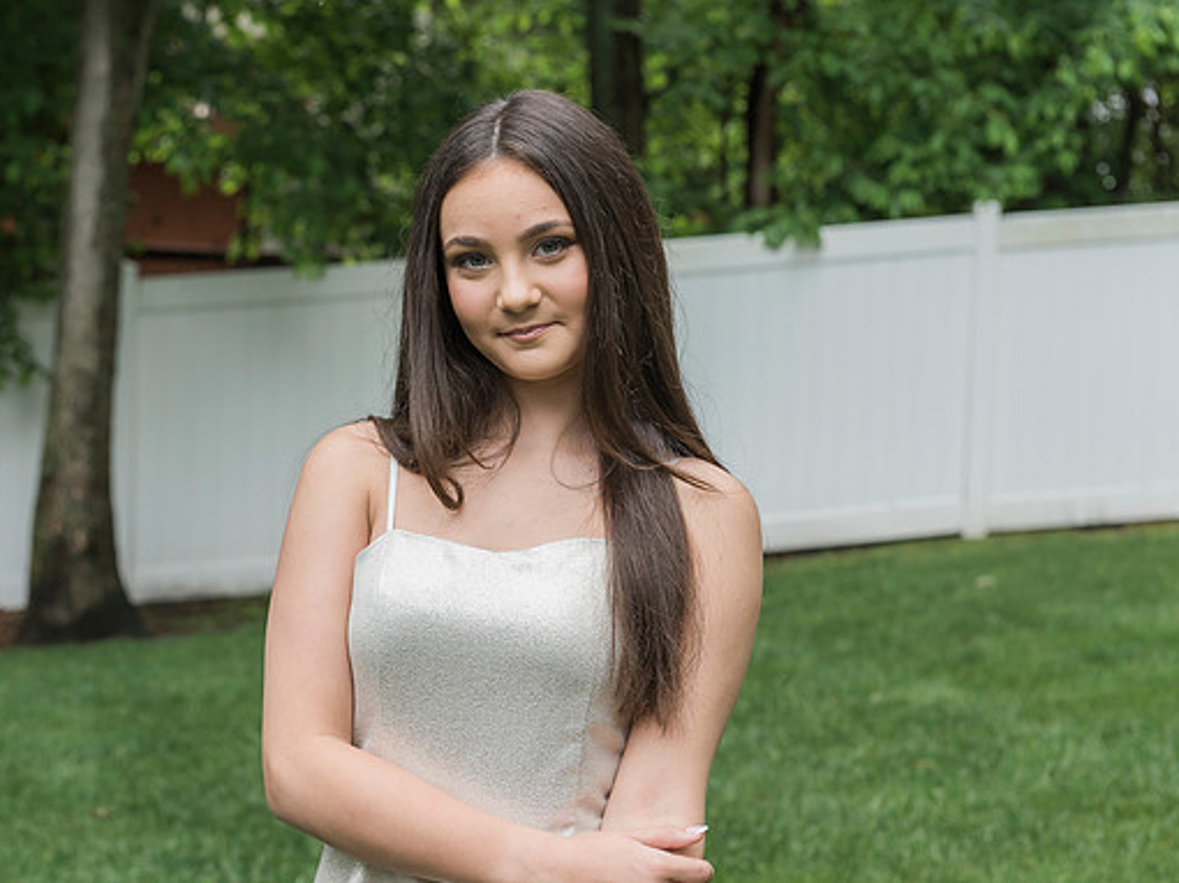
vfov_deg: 18.0
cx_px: 516
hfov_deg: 23.8
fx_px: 2792
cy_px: 436
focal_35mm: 82
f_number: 5.6
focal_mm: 70
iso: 250
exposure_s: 1/160
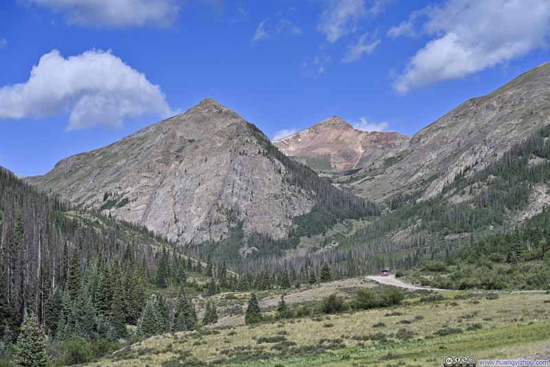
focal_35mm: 73
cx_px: 275
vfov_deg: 18.7
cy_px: 184
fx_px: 1115
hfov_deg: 27.7
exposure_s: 1/640
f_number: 6.3
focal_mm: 73
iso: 64
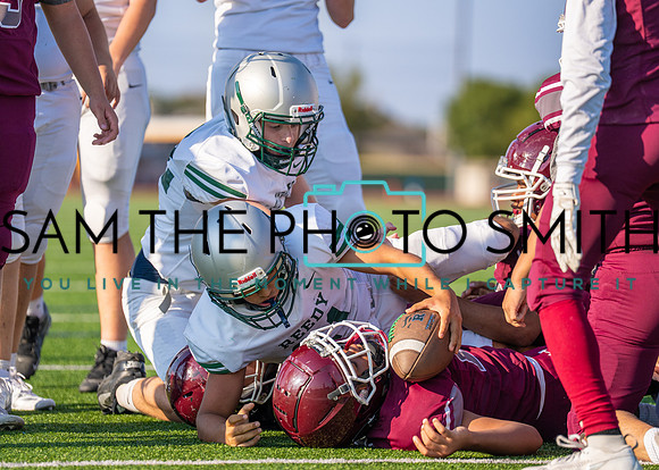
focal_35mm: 227
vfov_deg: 6.4
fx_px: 4239
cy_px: 251
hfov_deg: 8.9
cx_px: 321
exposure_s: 1/2500
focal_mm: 185
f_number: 2.8
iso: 125
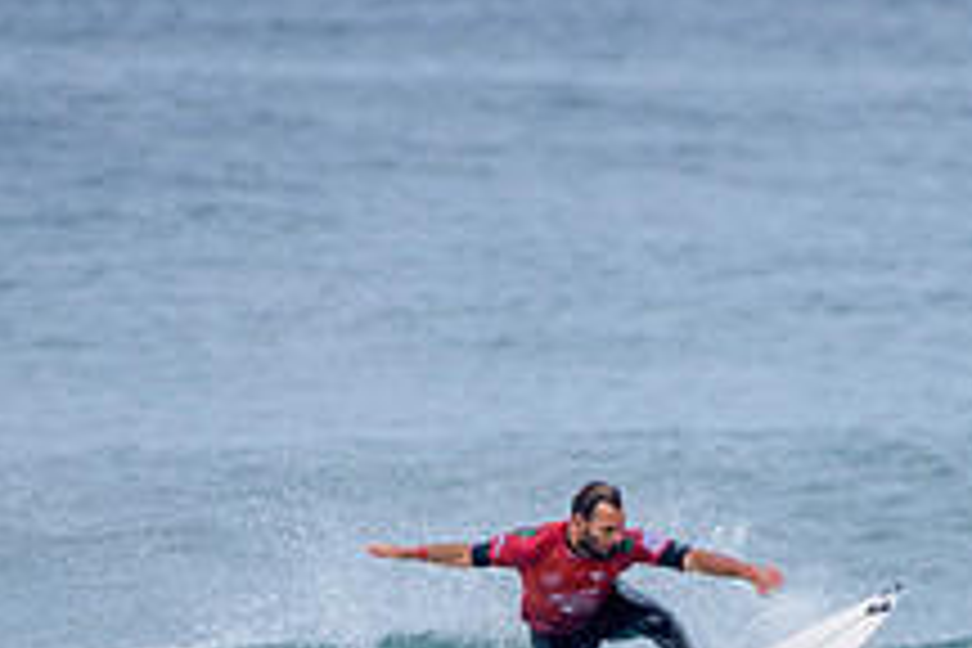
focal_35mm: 1343
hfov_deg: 1.5
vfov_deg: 1.0
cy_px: 781
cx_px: 688
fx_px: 36258
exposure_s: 1/2000
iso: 250
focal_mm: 500
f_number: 5.6
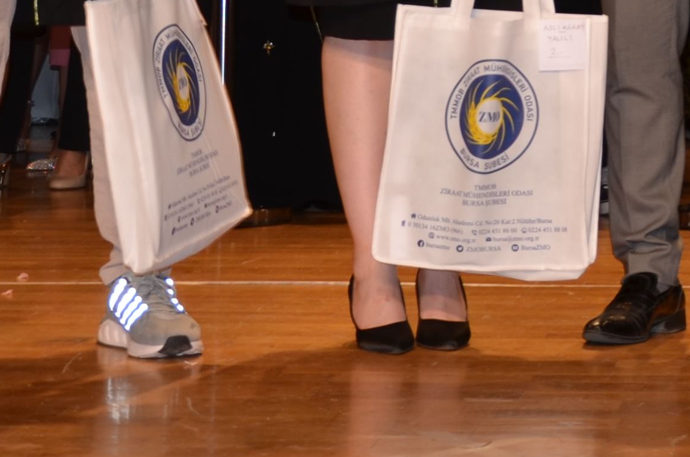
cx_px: 852
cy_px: -479
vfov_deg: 8.1
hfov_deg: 12.4
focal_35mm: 161
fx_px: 3083
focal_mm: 25
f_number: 4
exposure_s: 1/60
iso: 100
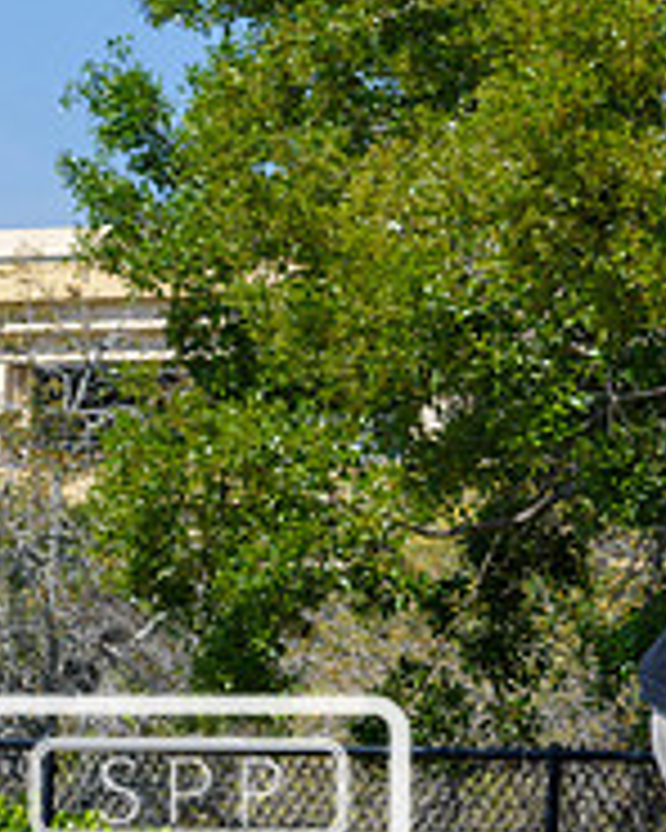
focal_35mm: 309
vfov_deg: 6.2
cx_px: 1138
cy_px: 726
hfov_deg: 5.0
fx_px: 7613
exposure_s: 1/1000
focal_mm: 70
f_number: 8
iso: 200
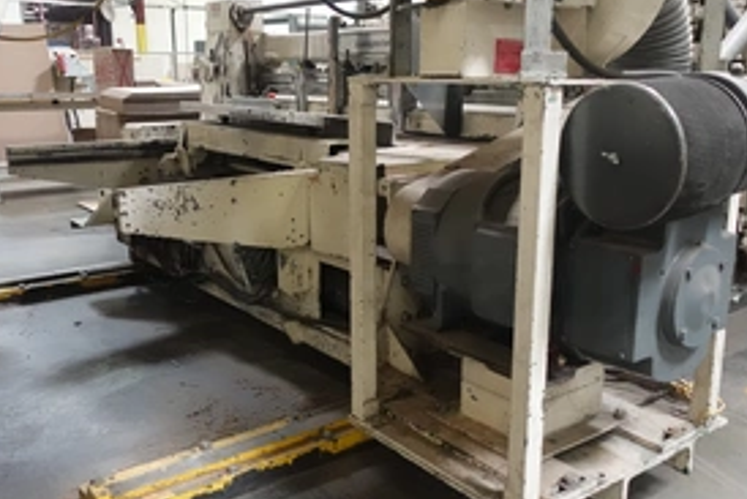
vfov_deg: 37.9
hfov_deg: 54.4
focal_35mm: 35
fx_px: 727
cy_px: 255
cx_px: 384
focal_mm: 8.8
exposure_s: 1/250
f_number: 1.8
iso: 3200
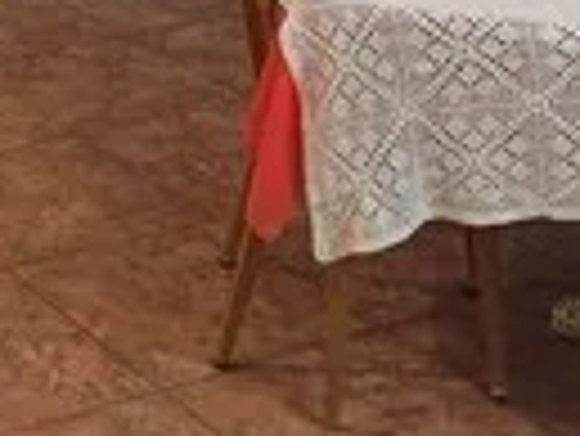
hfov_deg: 18.2
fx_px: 1727
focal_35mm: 103
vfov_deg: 13.0
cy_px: -355
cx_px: -103
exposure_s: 1/60
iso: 250
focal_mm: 2.2
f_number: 1.9
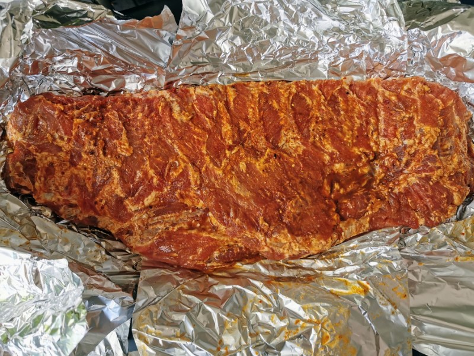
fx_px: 370
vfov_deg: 51.4
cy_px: 178
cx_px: 237
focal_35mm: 27
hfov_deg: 65.3
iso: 50
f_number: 1.6
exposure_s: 1/248
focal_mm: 5.56
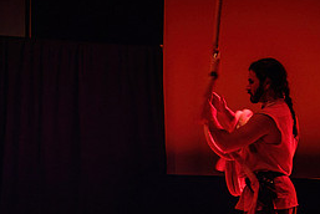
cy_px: 124
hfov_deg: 17.6
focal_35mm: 112
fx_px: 997
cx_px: -39
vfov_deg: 12.3
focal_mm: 41
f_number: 2.8
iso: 1600
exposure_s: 1/40
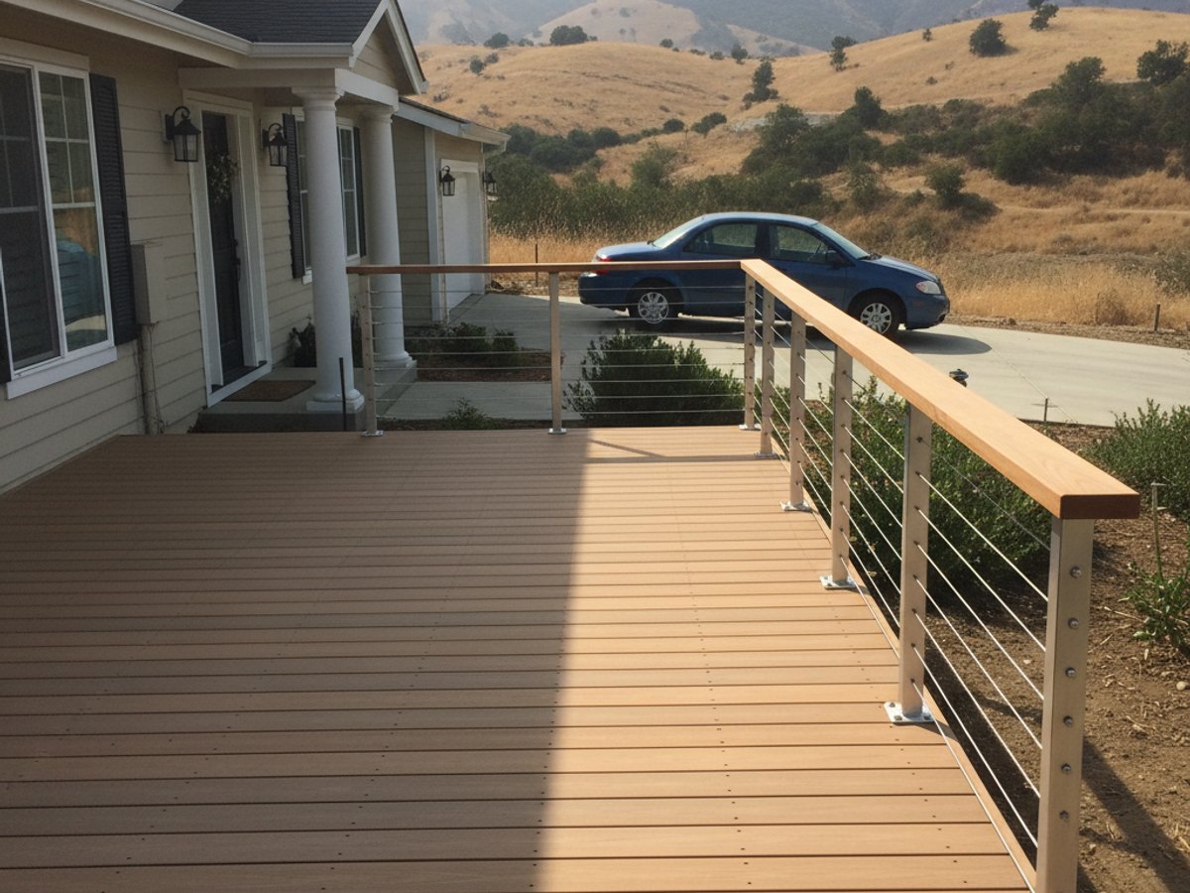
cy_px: 446
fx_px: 791
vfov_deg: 58.9
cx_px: 595
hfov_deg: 73.9
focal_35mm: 23
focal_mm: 6.4
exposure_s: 1/1511
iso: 1403
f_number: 1.8
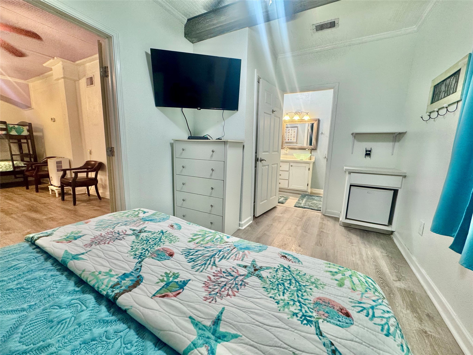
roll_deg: -1.2
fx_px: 191
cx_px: 236
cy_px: 178
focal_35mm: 14
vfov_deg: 85.7
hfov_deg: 102.1
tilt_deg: -10.0
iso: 160
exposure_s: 1/60
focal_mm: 2.22
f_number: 2.2
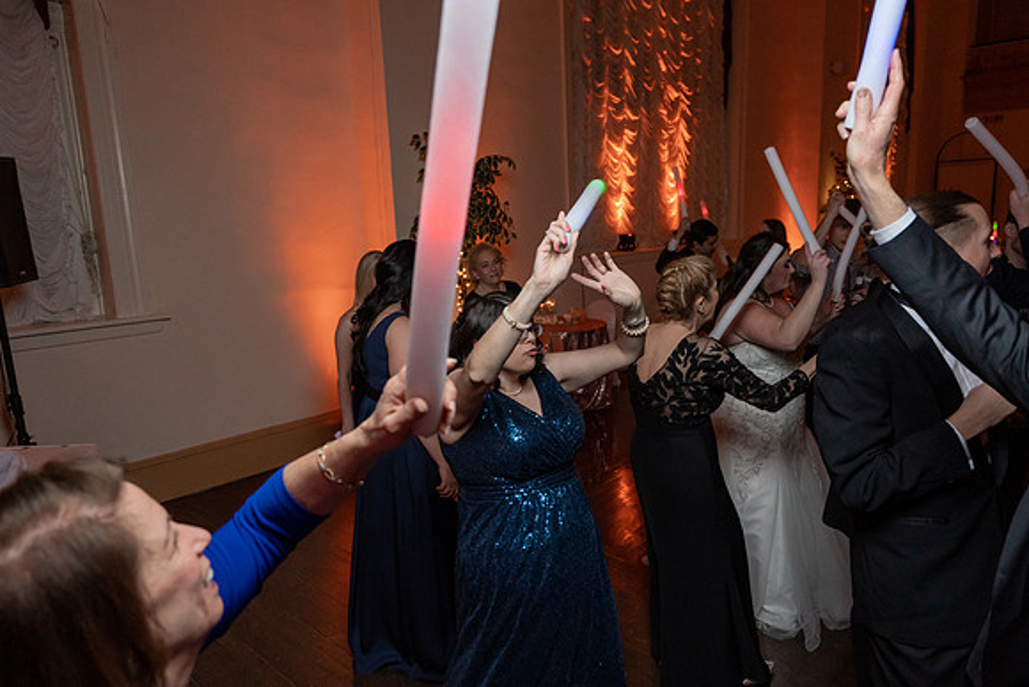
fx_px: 686
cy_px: 344
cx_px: 514
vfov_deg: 53.1
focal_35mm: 24
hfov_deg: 73.7
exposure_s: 1/200
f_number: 4
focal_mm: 24
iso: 2000
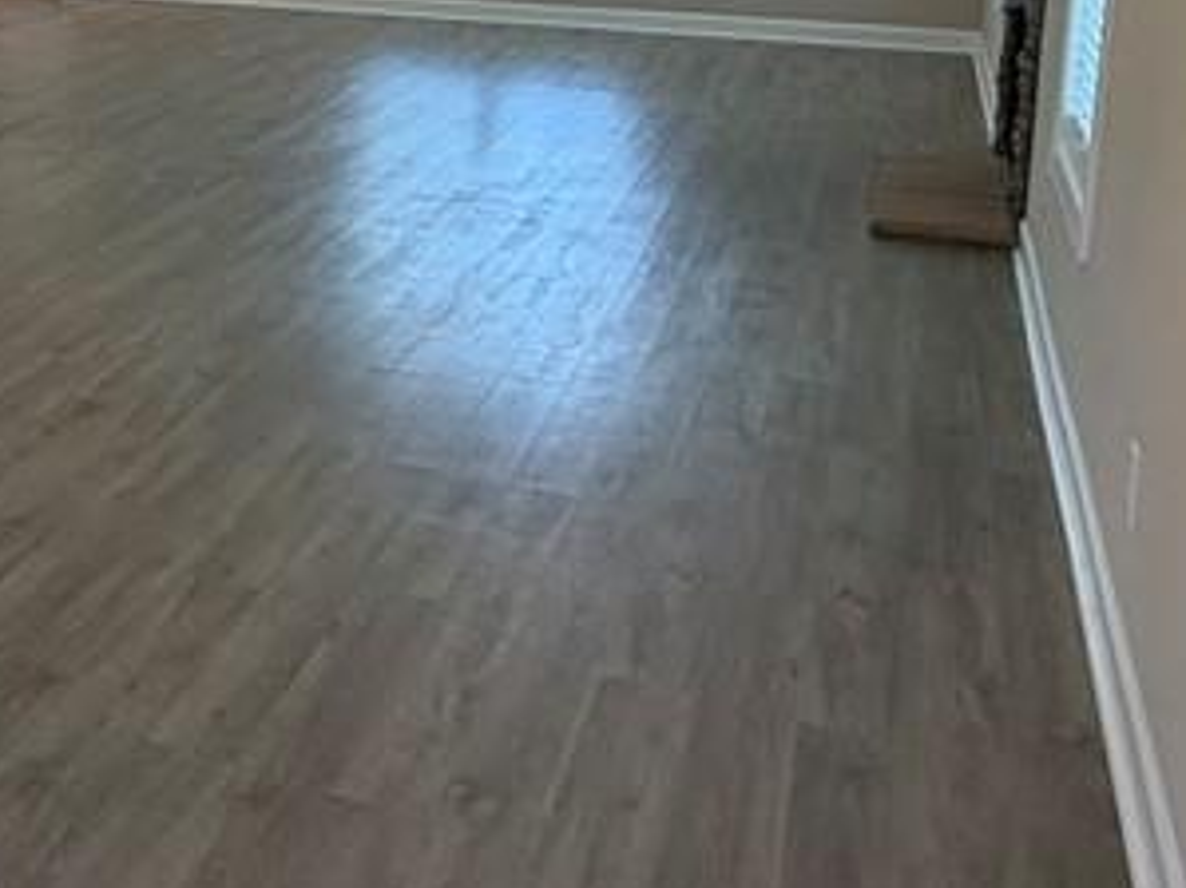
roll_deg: +0.5
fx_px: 1644
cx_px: 36
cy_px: 24
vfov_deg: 28.6
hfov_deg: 36.2
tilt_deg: -8.0
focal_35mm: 48
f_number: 2.2
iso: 250
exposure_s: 1/120
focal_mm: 2.22
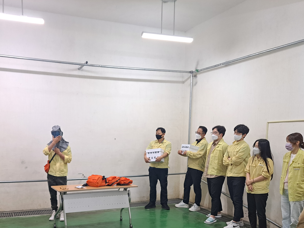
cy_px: 165
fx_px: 307
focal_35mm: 35
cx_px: 101
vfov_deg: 39.8
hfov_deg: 51.6
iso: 200
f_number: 1.8
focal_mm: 5.23
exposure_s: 1/60
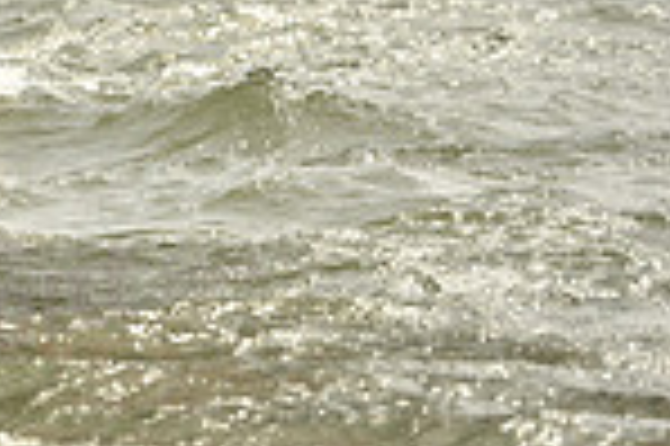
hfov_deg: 2.0
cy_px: -300
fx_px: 19576
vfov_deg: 1.3
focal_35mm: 1053
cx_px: -603
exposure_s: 1/1250
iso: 320
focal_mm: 270
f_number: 7.1
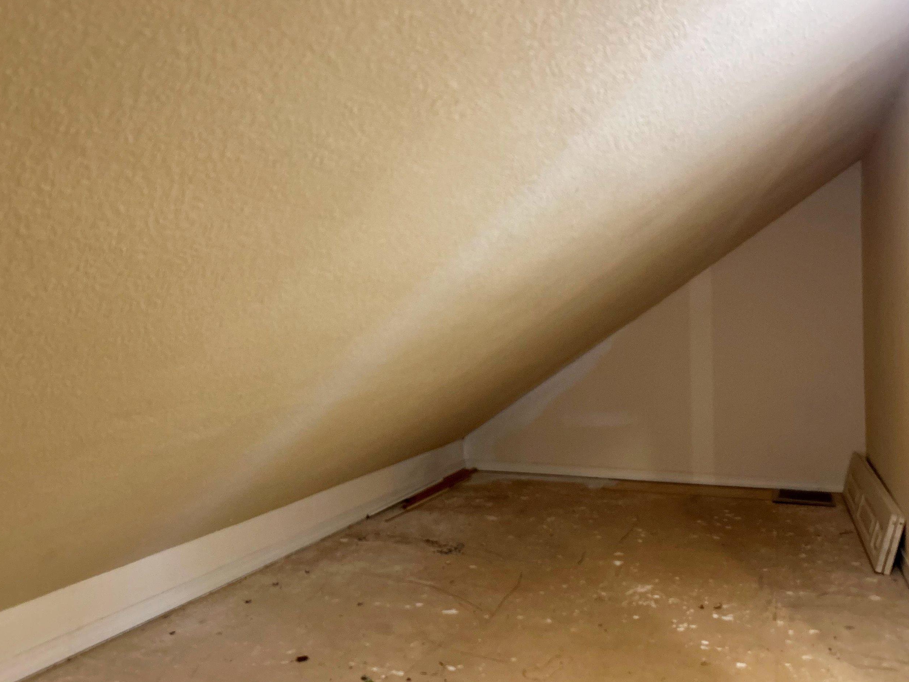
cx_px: 447
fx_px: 840
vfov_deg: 44.2
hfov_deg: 56.8
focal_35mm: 32
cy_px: 331
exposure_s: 1/60
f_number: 1.5
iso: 500
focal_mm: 5.7
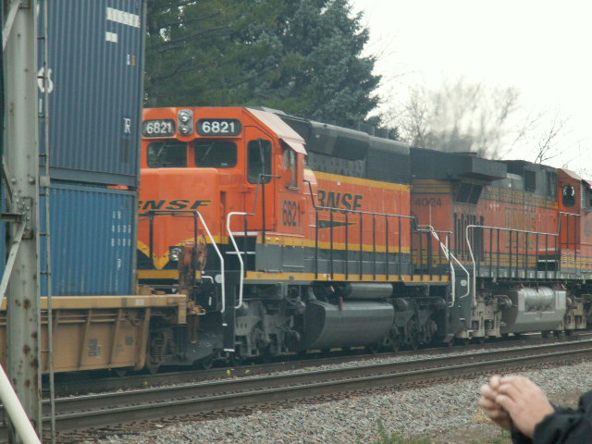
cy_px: 222
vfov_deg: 8.1
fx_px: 3147
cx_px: 296
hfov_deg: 10.7
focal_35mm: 184
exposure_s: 1/200
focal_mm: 30.06
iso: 125
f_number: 4
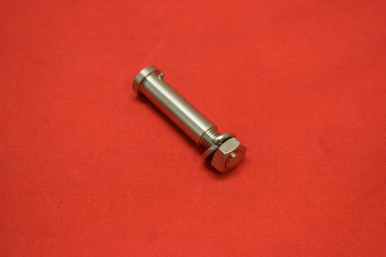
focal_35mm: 82
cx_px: 193
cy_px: 128
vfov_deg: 16.6
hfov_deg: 24.6
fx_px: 885
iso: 2000
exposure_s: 1/125
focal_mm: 55
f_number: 5.6
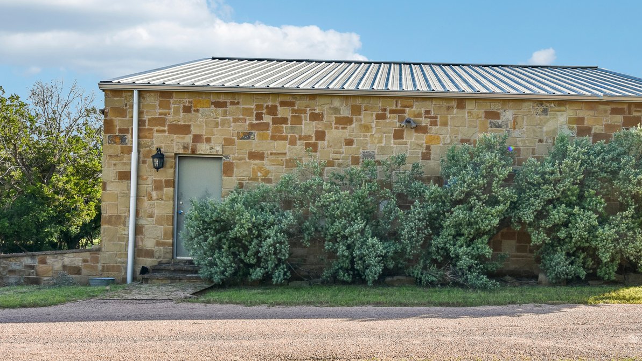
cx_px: 379
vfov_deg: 32.7
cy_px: 220
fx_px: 613
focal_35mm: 36
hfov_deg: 55.0
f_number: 8
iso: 100
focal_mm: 20
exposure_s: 1/200
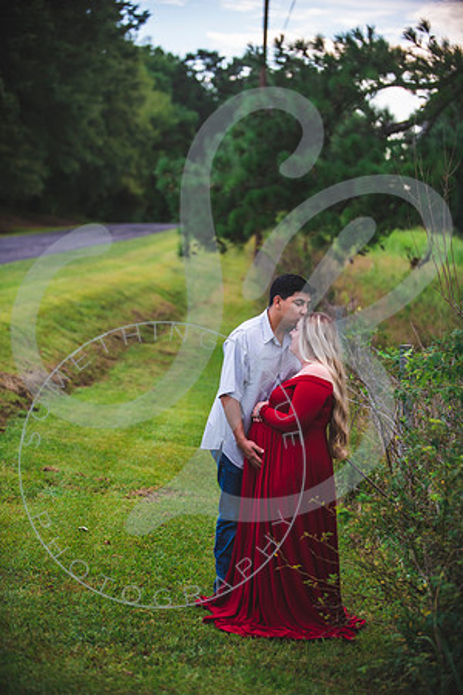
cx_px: 232
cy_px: 348
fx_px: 1736
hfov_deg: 15.2
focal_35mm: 90
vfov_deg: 22.6
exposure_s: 1/320
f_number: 2.8
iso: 200
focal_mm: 90
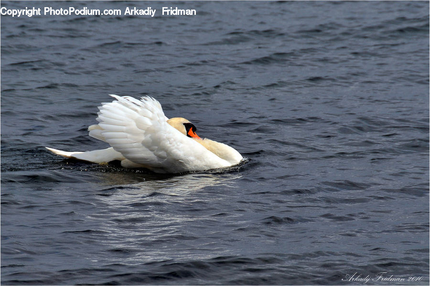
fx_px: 3042
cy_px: 143
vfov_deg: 5.4
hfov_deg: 8.1
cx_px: 215
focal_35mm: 255
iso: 200
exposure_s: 1/1600
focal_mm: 170
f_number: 7.1
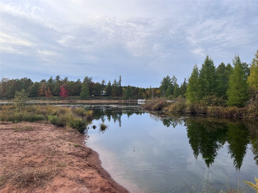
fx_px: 194
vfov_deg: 53.1
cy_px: 96
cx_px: 129
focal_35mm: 26
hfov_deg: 67.3
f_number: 1.5
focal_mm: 5.7
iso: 50
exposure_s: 1/1209
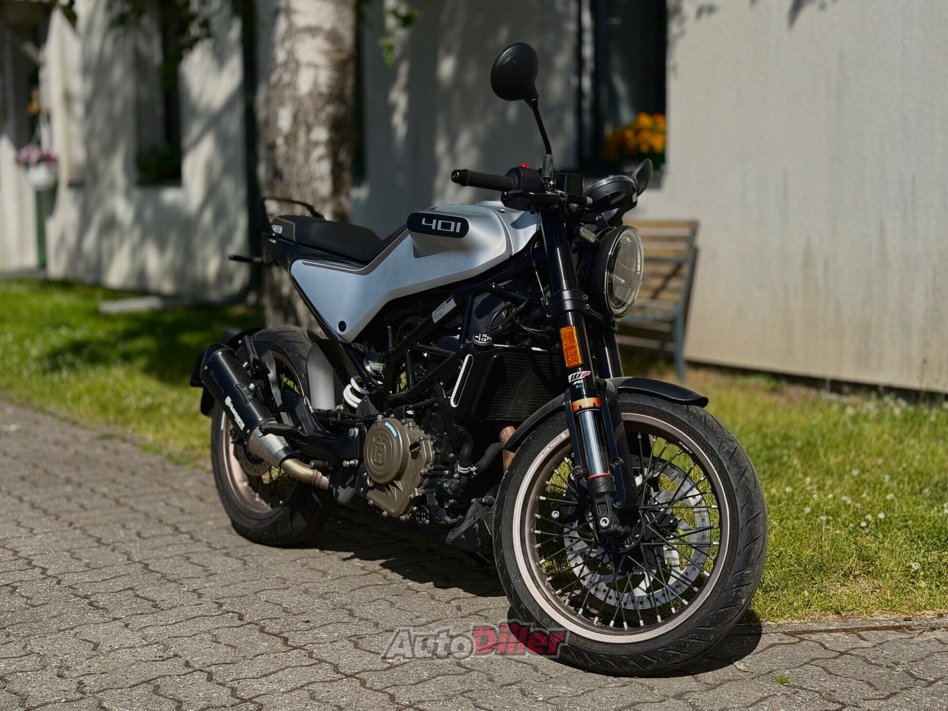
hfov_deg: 39.7
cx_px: 474
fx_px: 1314
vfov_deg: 30.3
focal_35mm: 48
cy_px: 356
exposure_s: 1/4878
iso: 100
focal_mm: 6.76
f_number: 1.78
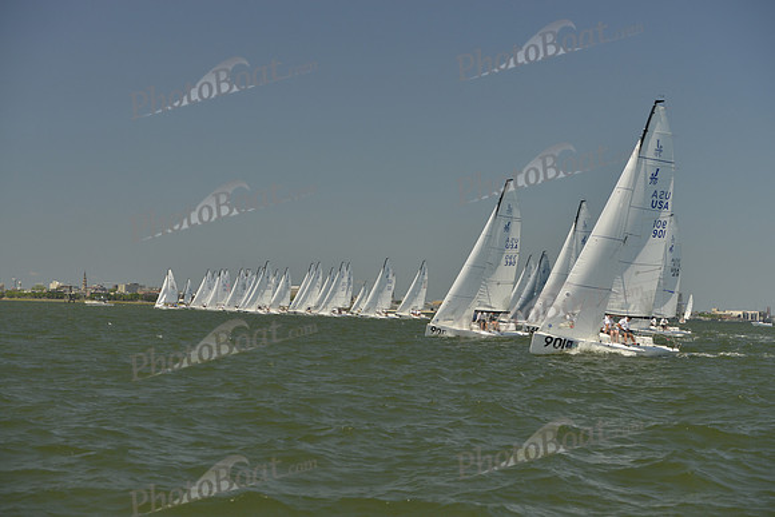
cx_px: 388
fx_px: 1507
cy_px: 258
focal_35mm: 70
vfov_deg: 19.5
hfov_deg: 28.8
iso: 280
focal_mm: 70
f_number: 6.3
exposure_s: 1/1000
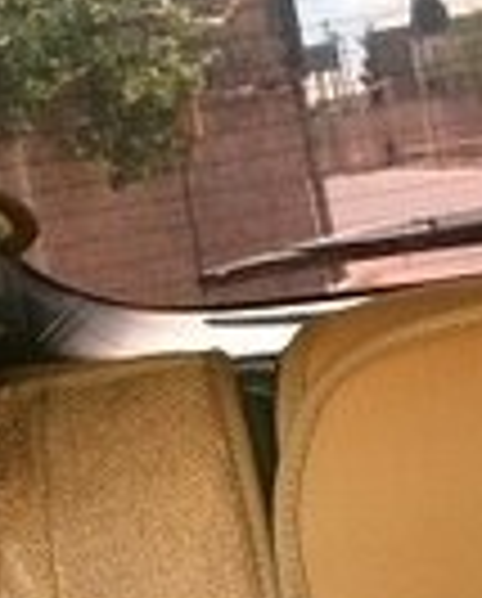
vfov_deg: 13.1
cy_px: 843
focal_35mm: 140
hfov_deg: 10.9
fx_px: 2488
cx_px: 505
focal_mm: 4.15
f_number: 2.2
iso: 250
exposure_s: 1/33
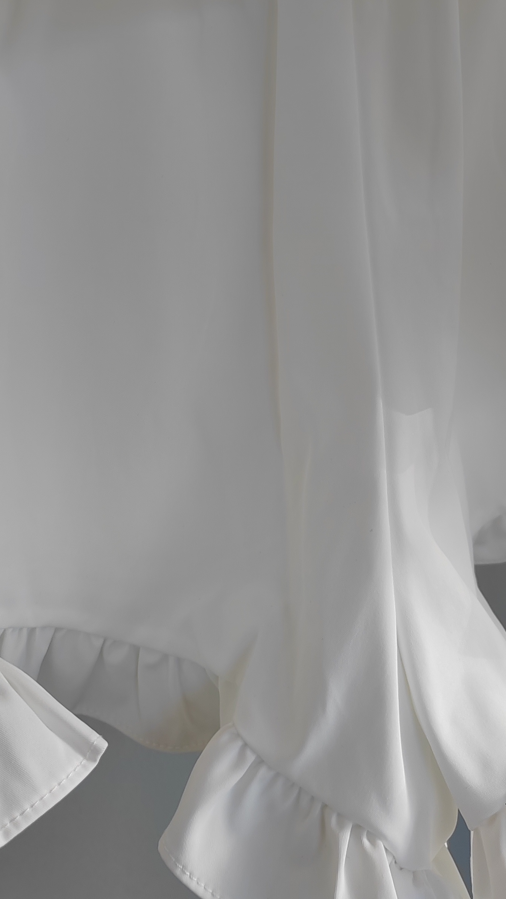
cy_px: 215
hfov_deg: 26.4
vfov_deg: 43.9
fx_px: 1073
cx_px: 180
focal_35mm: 45
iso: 125
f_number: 1.9
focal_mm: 5.52
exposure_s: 1/100
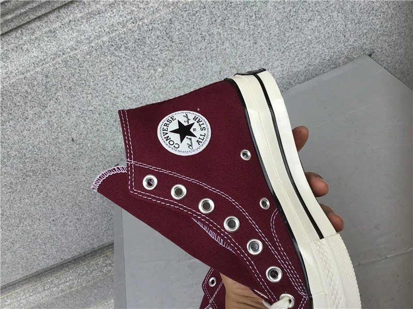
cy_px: 154
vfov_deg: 45.4
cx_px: 206
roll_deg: +27.1
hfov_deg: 58.4
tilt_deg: -40.1
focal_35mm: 31
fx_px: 370
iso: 25
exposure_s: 1/590
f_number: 2.4
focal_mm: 3.3
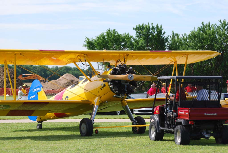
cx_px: 114
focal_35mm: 150
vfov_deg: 9.2
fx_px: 951
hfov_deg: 13.7
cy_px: 76
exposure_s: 1/500
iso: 160
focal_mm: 100
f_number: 5.6
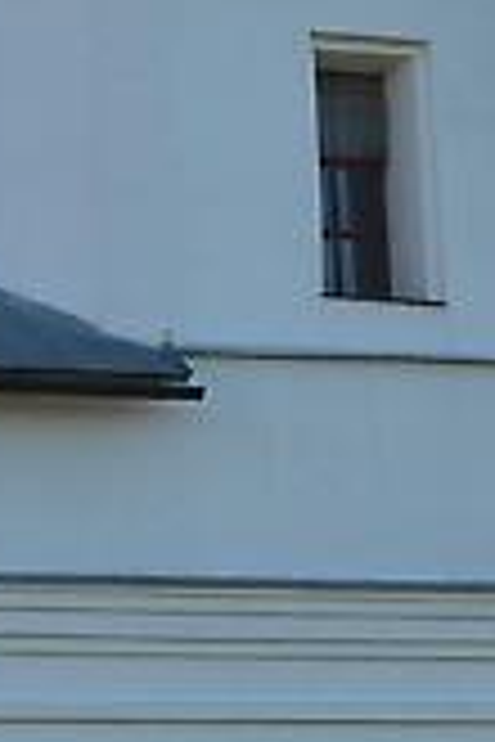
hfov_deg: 6.0
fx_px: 4715
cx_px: -176
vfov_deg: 9.0
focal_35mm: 229
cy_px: 160
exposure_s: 1/250
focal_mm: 21
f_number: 8
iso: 110
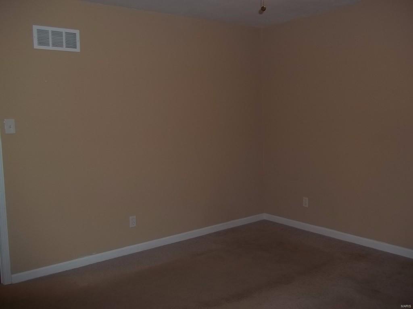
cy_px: 154
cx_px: 206
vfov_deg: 44.2
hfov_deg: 56.8
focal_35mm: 32
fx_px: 382
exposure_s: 1/30
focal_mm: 5.7
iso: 64
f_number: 2.9
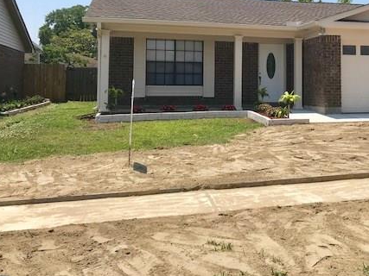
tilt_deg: +1.4
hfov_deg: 43.7
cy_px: 78
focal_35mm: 42
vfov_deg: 33.8
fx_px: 448
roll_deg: +0.2
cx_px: 267
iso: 20
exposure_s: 1/3425
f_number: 1.8
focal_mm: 3.99
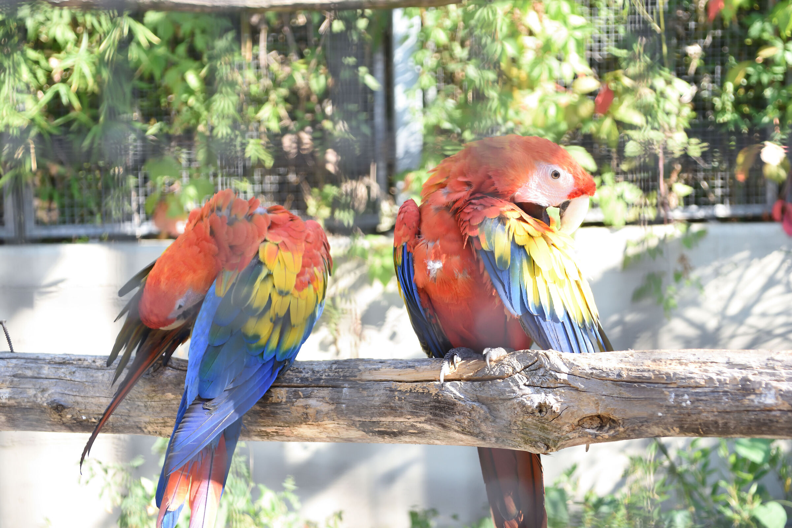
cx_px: 396
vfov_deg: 16.6
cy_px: 264
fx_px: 1815
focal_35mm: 82
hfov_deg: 24.6
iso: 800
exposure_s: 1/200
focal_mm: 55
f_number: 5
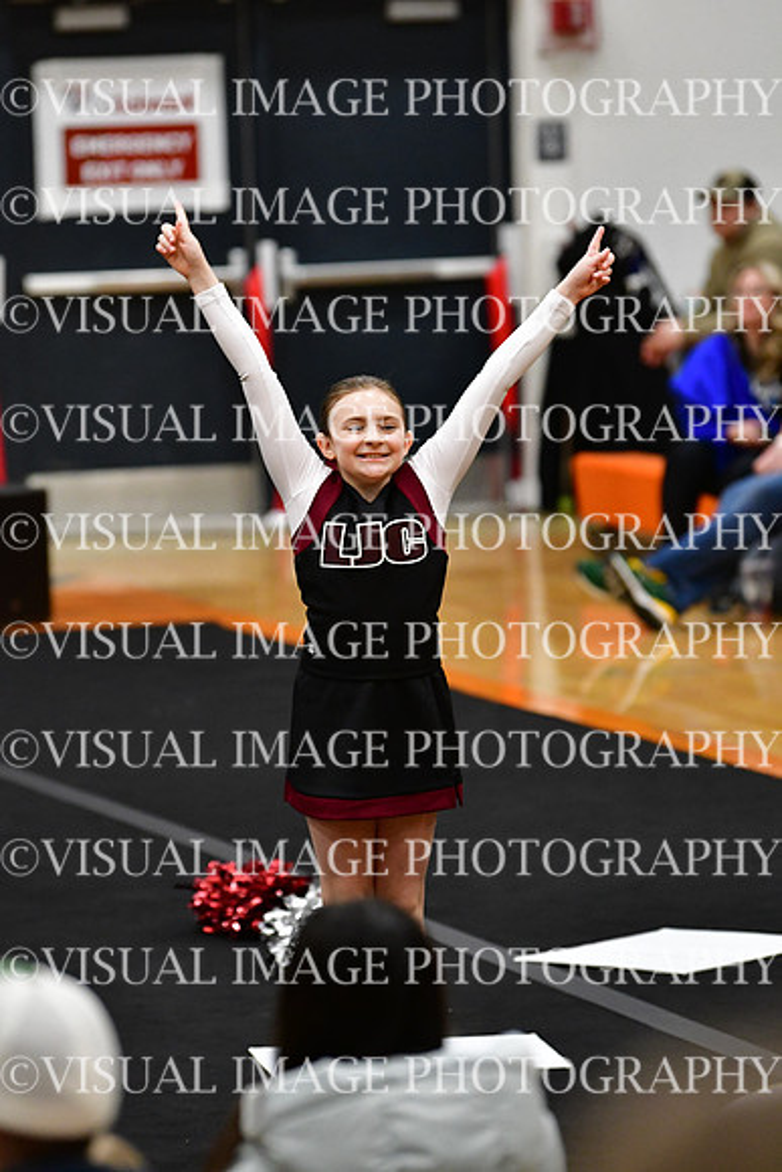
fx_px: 7326
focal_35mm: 225
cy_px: 586
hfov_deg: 6.1
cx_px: 391
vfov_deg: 9.1
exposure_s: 1/800
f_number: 2.8
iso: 4000
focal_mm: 150
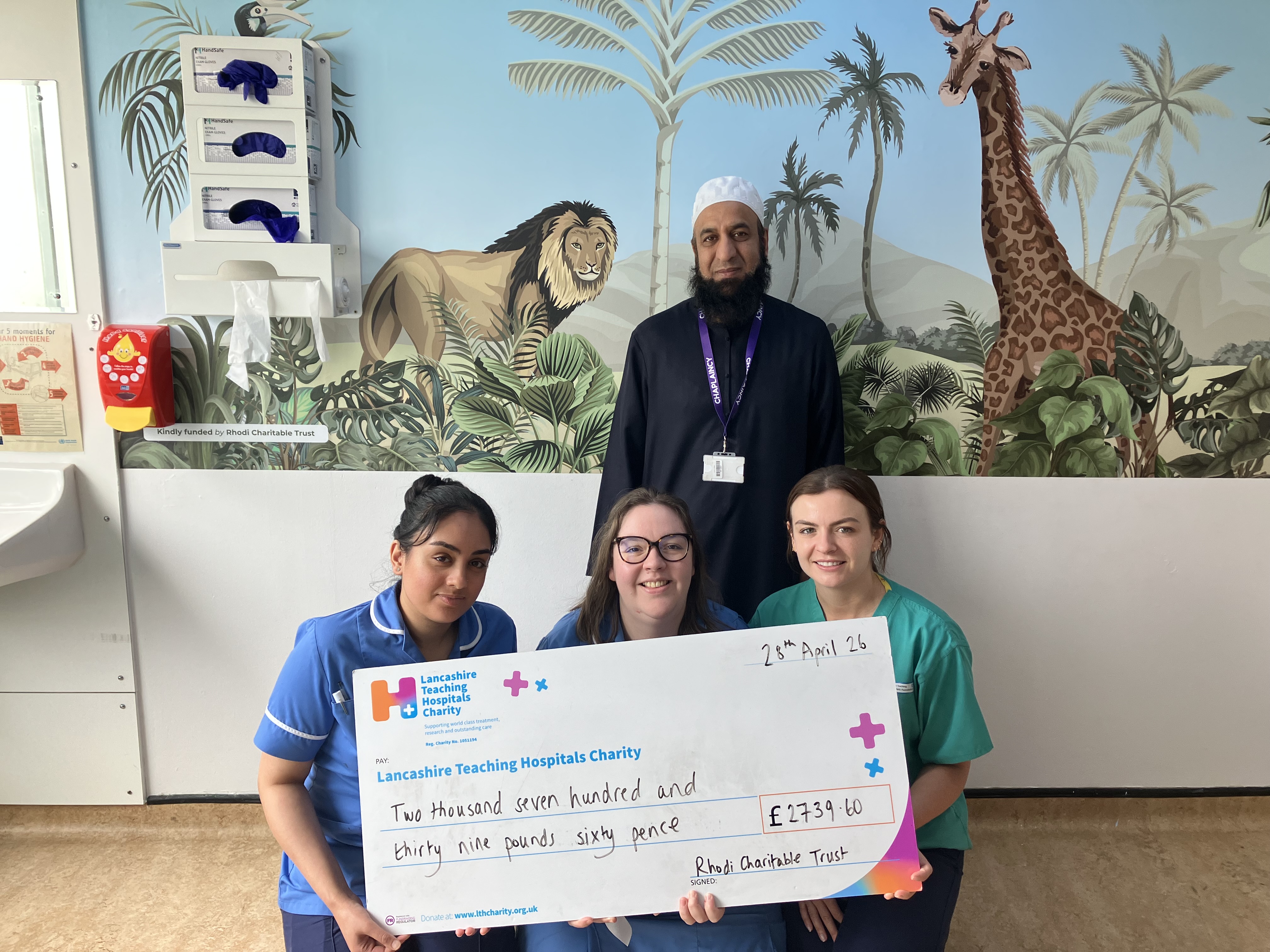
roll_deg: -0.4
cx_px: 635
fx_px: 1027
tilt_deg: -11.9
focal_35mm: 28
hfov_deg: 63.4
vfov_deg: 49.7
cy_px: 476
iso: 50
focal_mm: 3.99
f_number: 1.8
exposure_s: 1/121
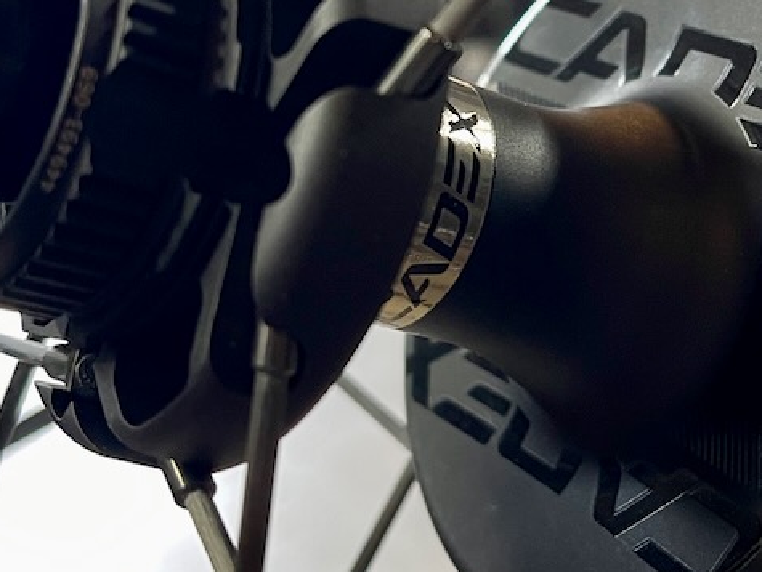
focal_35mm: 70
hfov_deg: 26.8
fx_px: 1542
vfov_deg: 21.0
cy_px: 255
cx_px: 685
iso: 160
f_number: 1.6
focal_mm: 5.1
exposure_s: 1/60
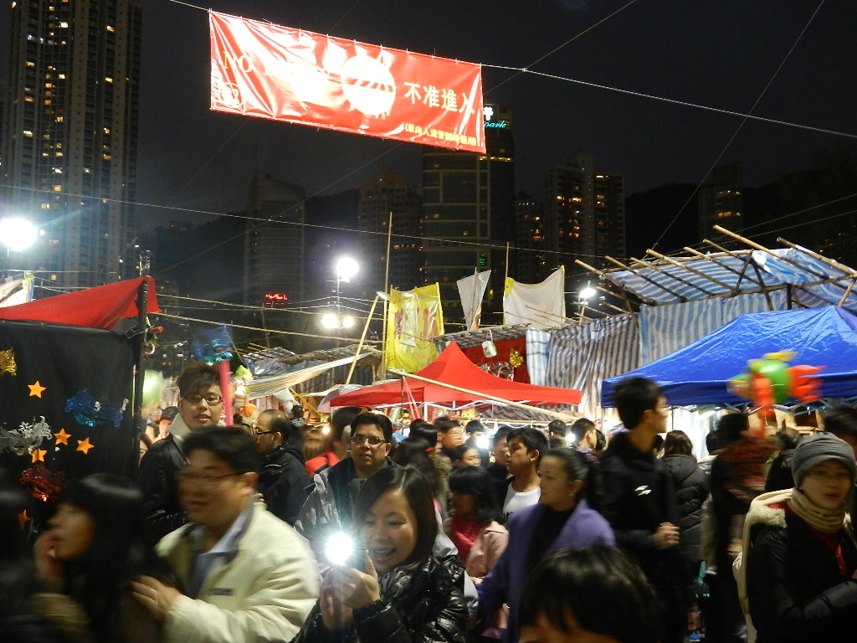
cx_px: 428
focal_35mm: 38
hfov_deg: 49.0
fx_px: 941
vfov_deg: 37.7
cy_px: 322
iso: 400
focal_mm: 6.9
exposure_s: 1/13
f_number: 4
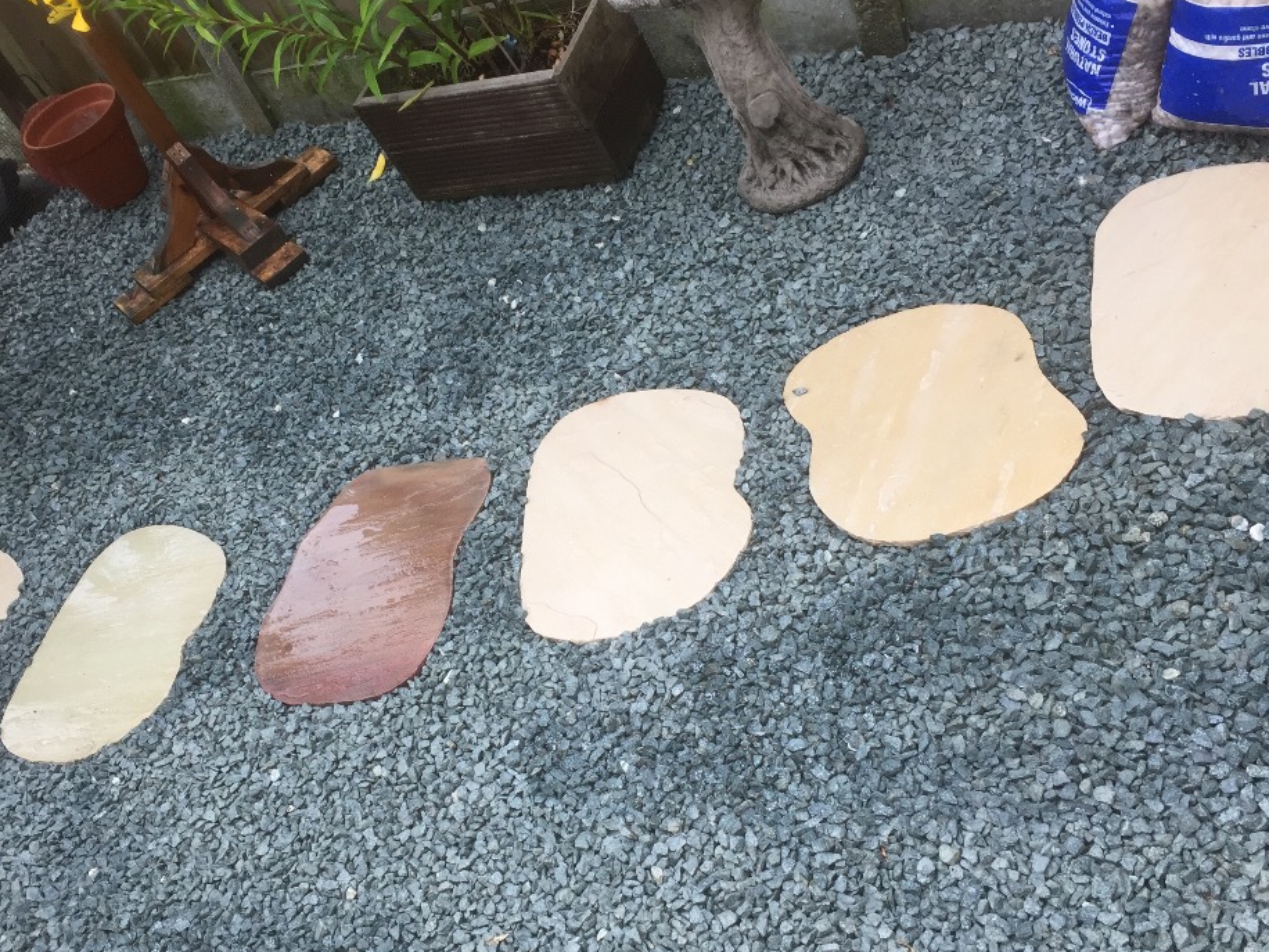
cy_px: 531
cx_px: 532
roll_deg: +31.6
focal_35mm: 38
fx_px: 1393
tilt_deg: -39.0
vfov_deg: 37.7
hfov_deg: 48.8
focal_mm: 4.15
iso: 50
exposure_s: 1/100
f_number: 2.2
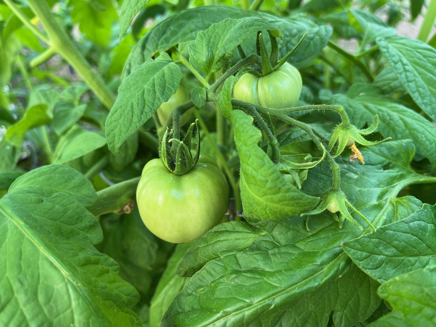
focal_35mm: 26
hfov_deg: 67.3
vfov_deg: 53.1
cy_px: 164
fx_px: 327
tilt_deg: -25.2
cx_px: 218
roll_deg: -2.9
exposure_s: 1/122
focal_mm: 5.1
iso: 64
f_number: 1.6
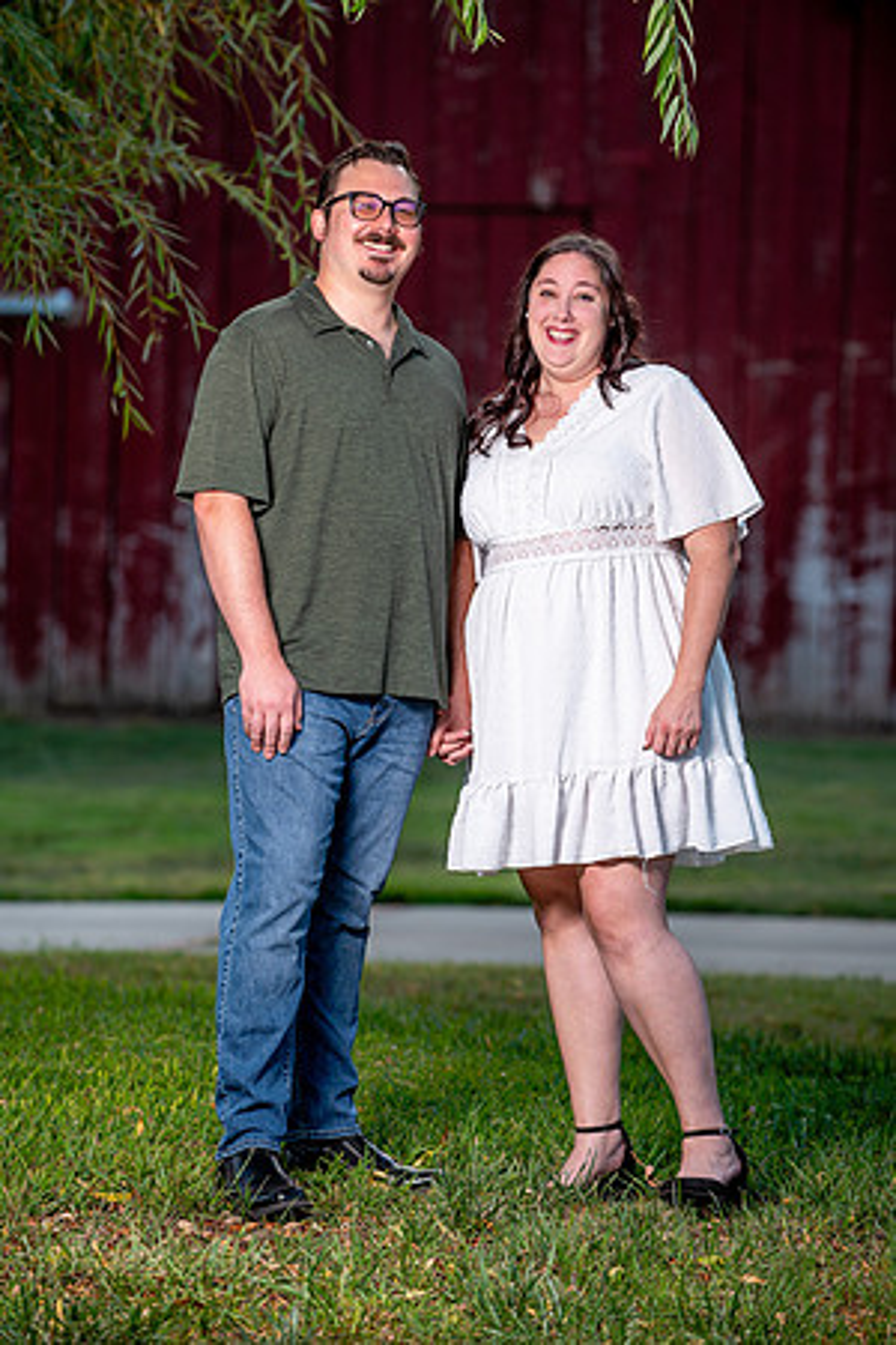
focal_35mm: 190
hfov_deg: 7.2
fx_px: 7093
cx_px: 448
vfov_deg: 10.8
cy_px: 672
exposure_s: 1/125
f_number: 5
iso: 80
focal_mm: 190
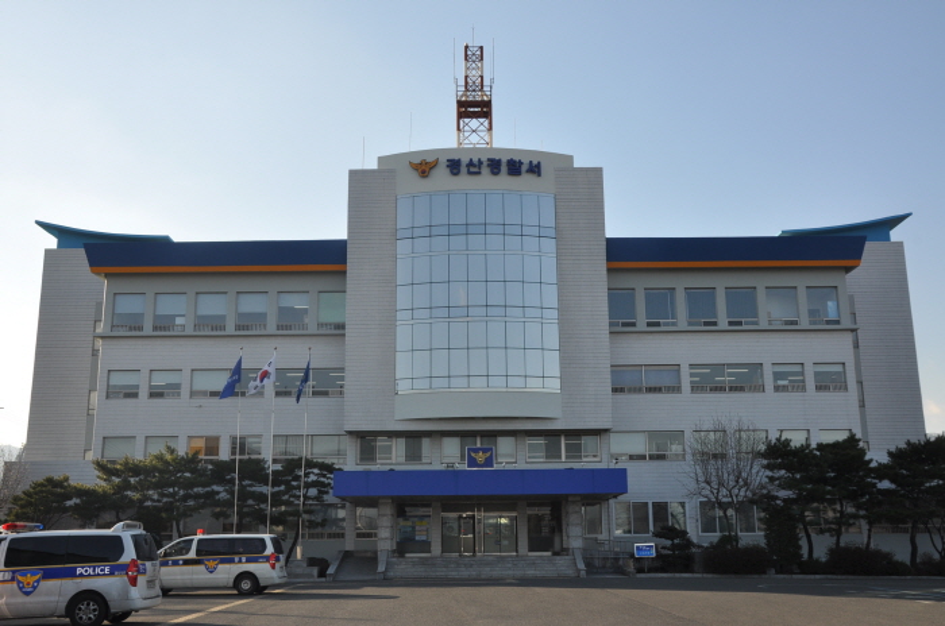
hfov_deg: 51.4
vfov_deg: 35.4
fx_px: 983
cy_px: 313
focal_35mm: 38
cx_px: 472
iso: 200
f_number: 13
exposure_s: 1/200
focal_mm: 25
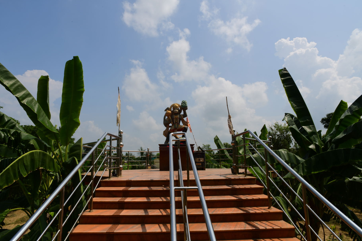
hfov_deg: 81.2
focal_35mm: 21
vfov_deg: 59.5
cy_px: 123
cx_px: 175
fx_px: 211
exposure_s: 1/60
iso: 64
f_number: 22
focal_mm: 20
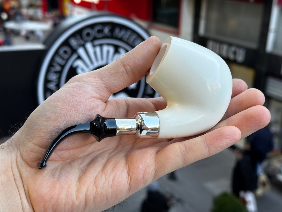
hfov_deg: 39.7
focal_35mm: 48
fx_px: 391
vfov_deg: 30.3
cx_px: 141
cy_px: 106
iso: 64
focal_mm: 6.86
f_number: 1.78
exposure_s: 1/158
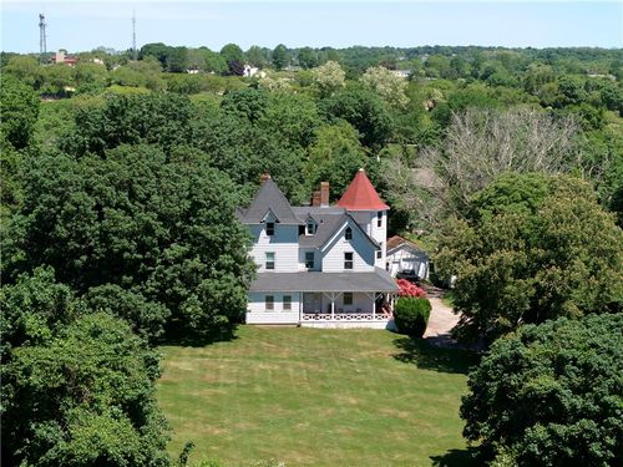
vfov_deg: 21.0
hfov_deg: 27.8
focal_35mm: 70
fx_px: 1260
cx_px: 312
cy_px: 234
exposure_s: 1/1000
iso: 110
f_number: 2.8
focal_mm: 19.35
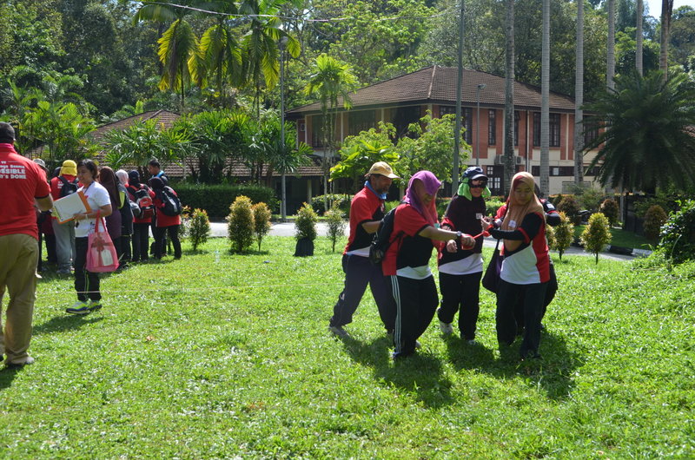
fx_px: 809
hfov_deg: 46.5
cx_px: 348
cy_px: 230
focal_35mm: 42
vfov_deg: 31.8
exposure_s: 1/640
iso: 250
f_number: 5
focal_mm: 28
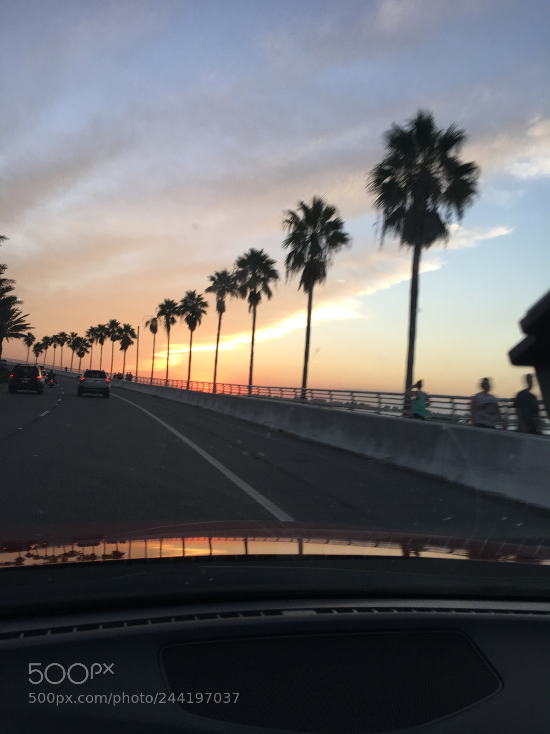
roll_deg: -0.1
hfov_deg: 48.2
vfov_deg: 61.7
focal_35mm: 29
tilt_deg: +2.4
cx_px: 275
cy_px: 367
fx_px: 614
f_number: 2.2
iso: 32
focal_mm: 4.15
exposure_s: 1/120
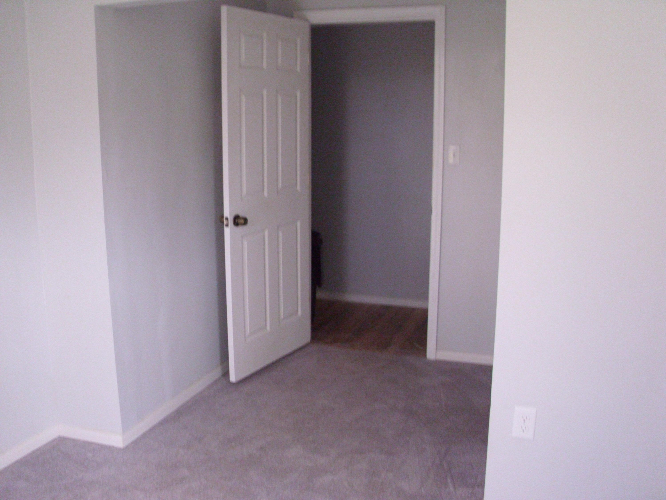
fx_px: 731
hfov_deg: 49.0
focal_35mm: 38
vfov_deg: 37.7
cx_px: 333
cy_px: 250
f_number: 3
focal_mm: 6.36
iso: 400
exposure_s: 1/60
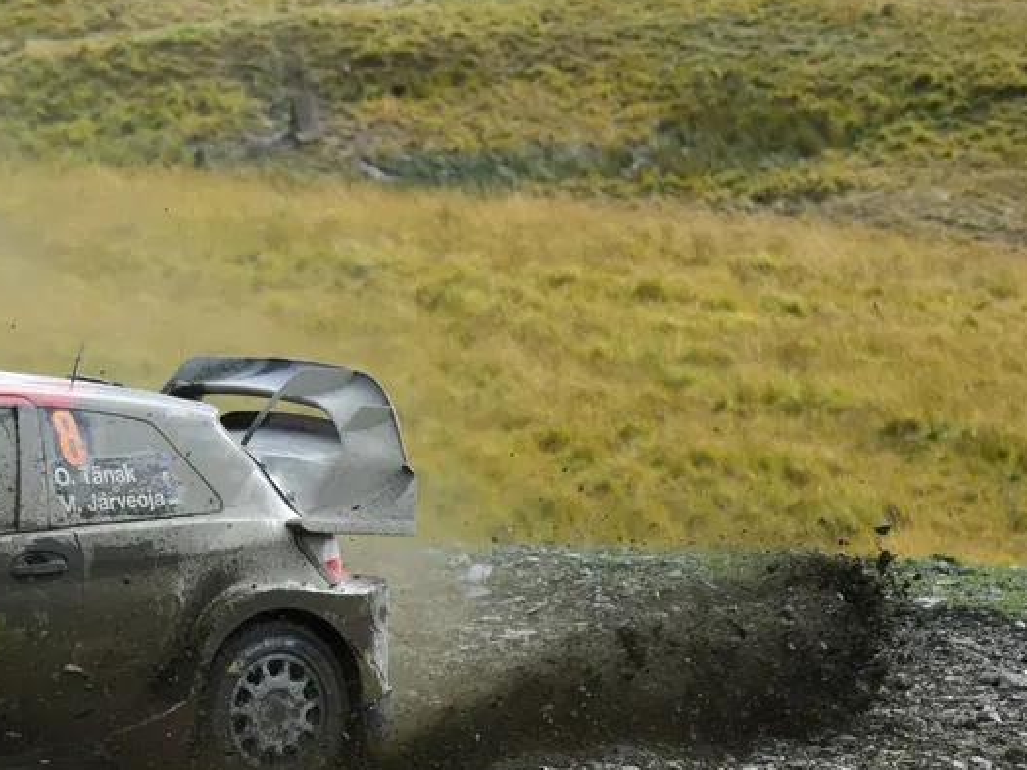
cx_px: 146
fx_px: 11422
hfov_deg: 5.1
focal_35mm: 385
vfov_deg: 3.9
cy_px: 286
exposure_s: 1/800
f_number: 8
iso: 1000
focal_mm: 175
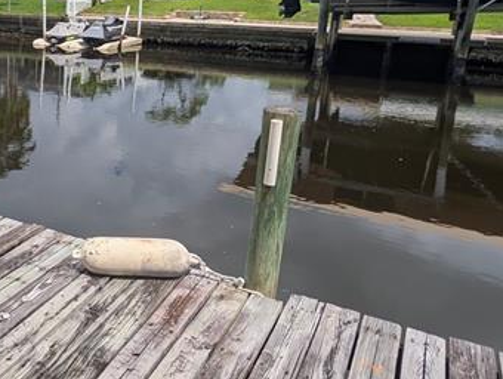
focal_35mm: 36
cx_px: 7
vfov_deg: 39.2
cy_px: 121
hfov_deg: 44.2
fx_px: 524
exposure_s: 1/4082
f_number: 1.7
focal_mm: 2.02
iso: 45
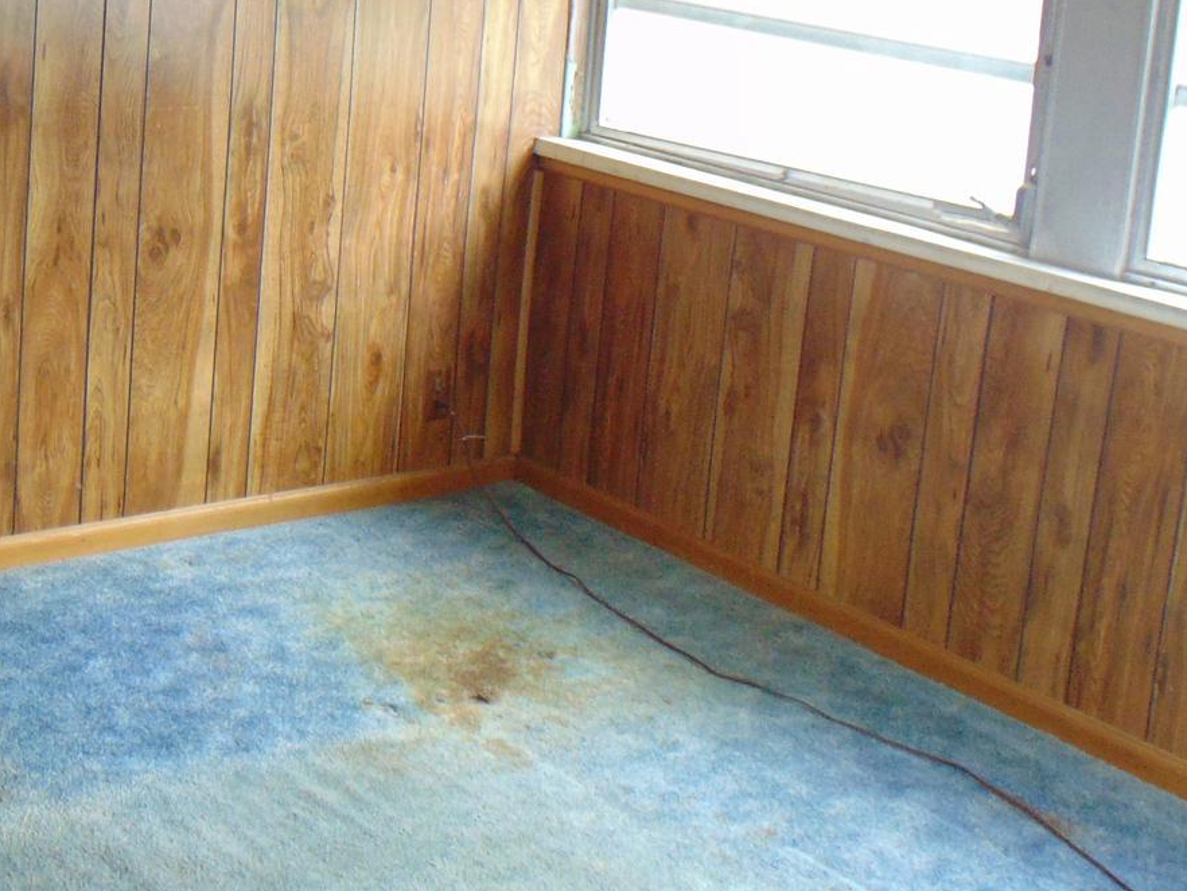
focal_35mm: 58
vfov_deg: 24.7
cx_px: 177
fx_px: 1989
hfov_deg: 32.0
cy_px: 136
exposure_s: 1/50
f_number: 3
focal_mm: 4.5
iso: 200
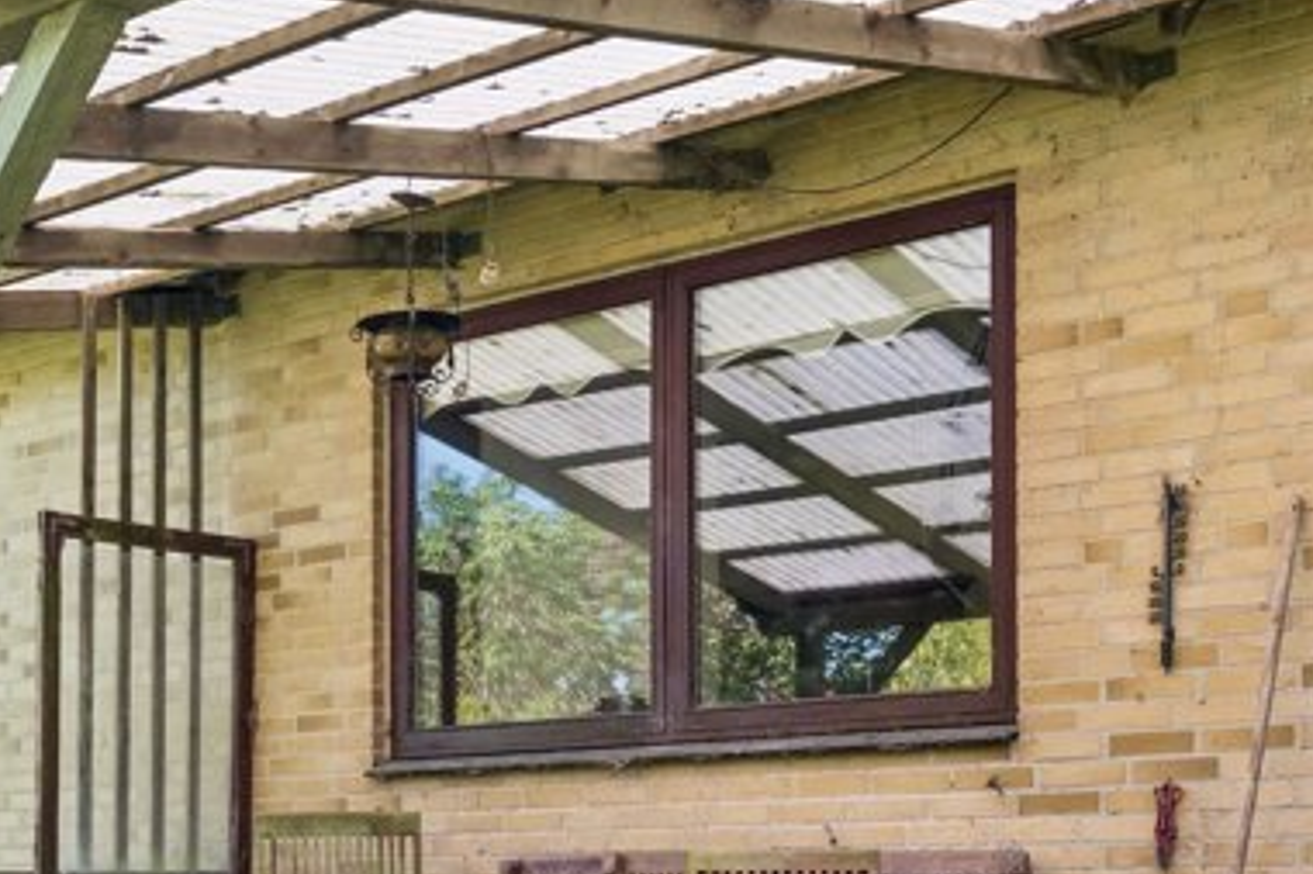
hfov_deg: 32.7
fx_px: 2224
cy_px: 879
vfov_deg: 21.4
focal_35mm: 61
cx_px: 491
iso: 500
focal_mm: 19.1
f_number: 8
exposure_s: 1/160
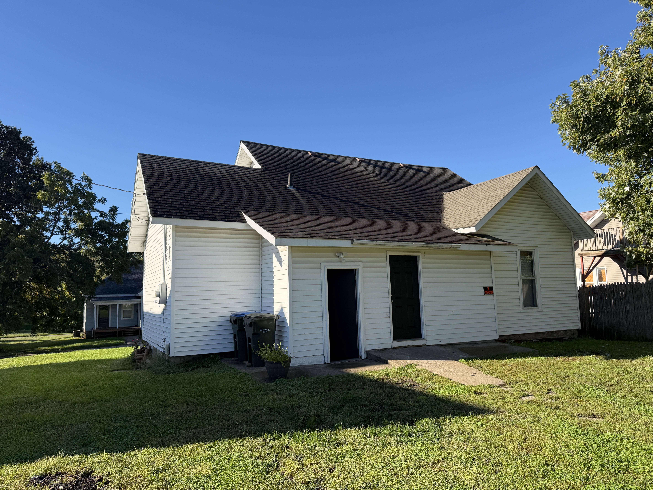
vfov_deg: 56.8
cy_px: 245
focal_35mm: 24
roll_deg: +3.0
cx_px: 326
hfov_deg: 71.6
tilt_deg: +7.2
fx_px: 453
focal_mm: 6.76
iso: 100
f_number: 1.78
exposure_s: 1/2703
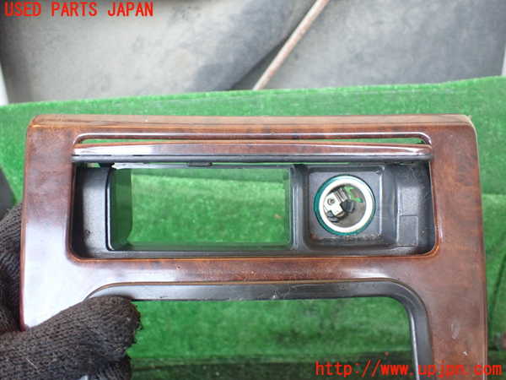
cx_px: 253
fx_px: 439
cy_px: 190
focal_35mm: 30
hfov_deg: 60.0
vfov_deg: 46.8
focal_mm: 5.4
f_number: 2.3
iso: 800
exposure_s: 1/50
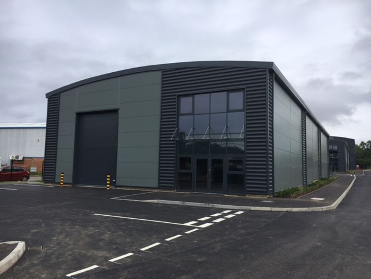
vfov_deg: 48.2
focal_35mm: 29
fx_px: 311
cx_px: 186
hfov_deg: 61.6
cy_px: 140
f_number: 2.2
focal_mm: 4.15
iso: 25
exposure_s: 1/1054
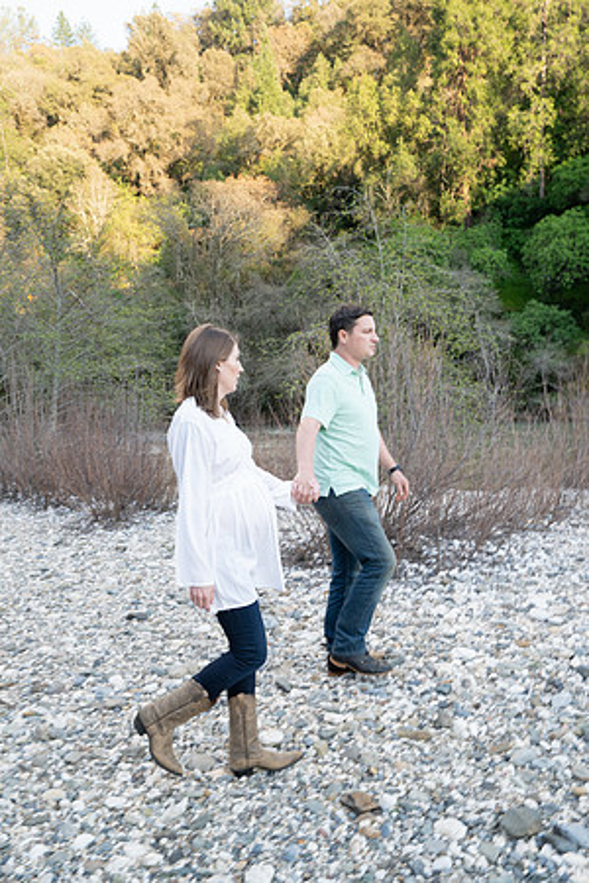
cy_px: 442
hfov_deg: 42.3
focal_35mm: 31
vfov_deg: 60.3
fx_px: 761
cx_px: 294
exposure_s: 1/125
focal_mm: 31
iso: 500
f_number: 5.6
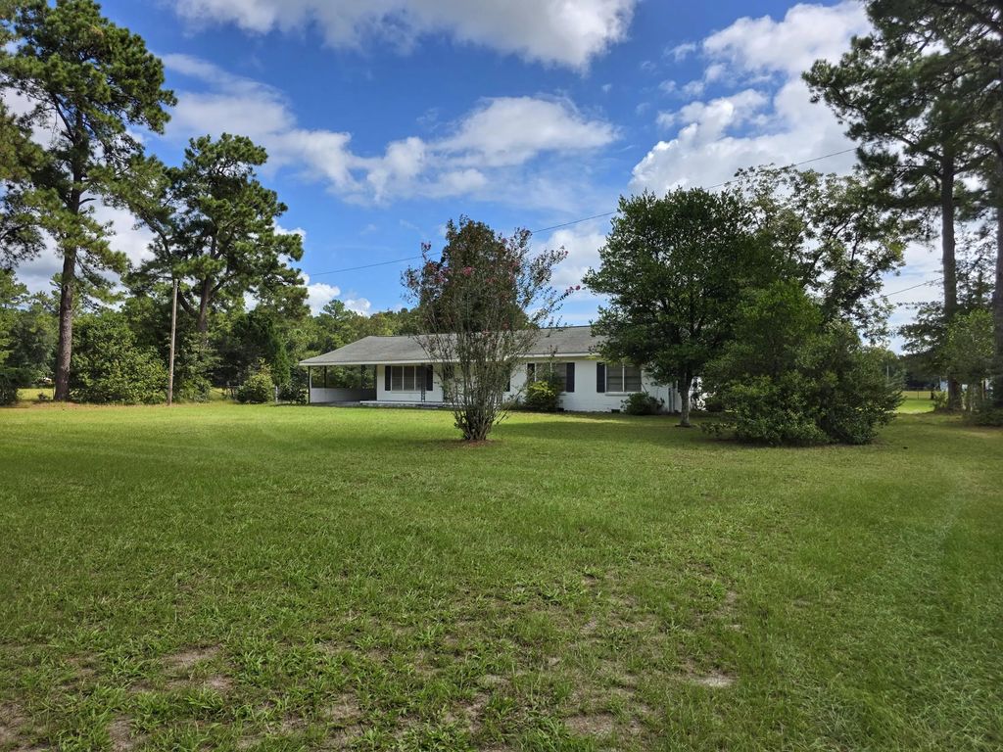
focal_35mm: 23
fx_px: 666
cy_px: 376
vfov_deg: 58.9
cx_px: 502
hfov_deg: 73.9
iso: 80
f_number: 1.7
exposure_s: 1/5447
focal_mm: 6.3
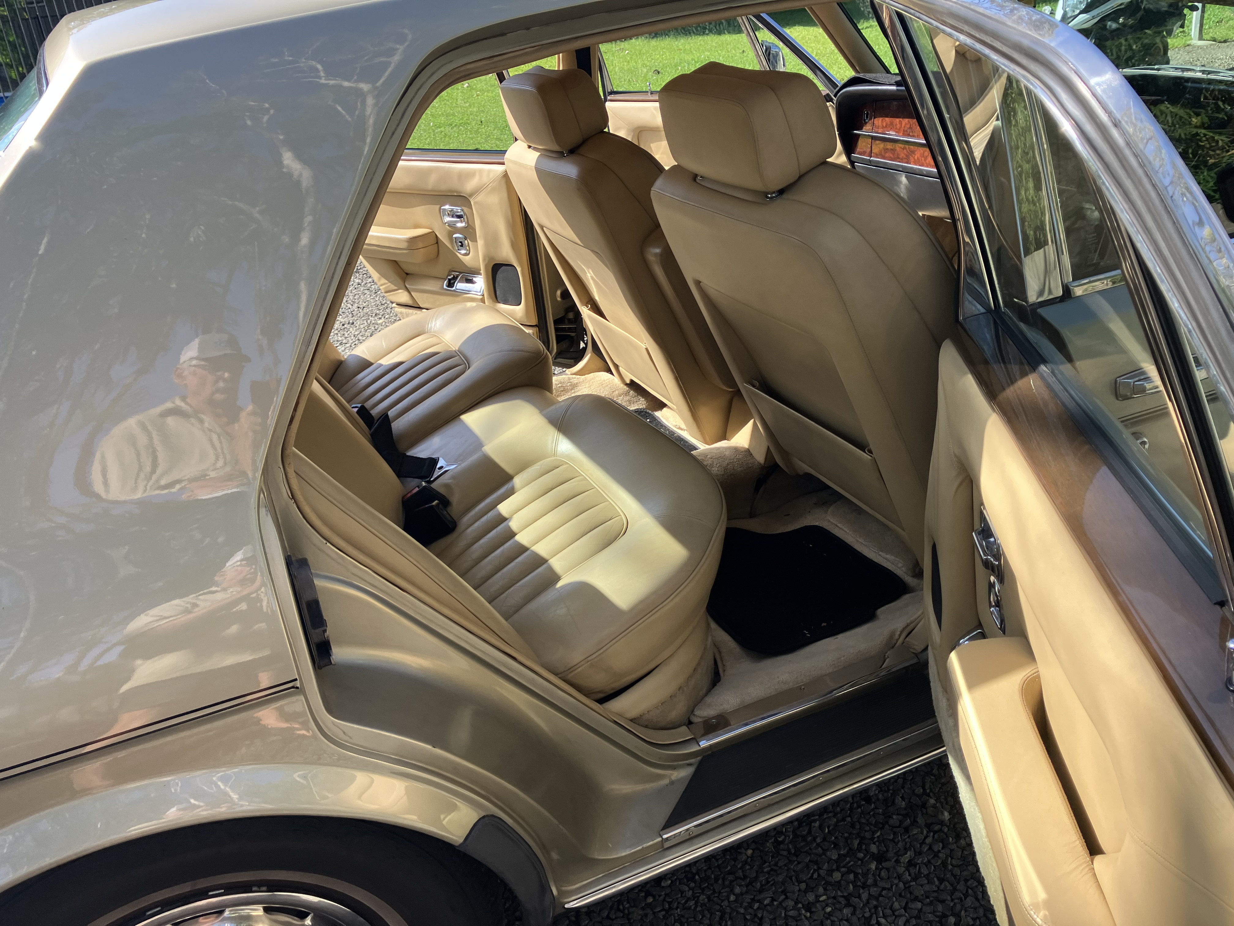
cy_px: 463
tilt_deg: -26.3
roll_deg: +7.3
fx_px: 998
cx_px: 617
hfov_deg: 63.4
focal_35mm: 28
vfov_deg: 49.7
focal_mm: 3.99
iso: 32
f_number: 1.8
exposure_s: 1/433
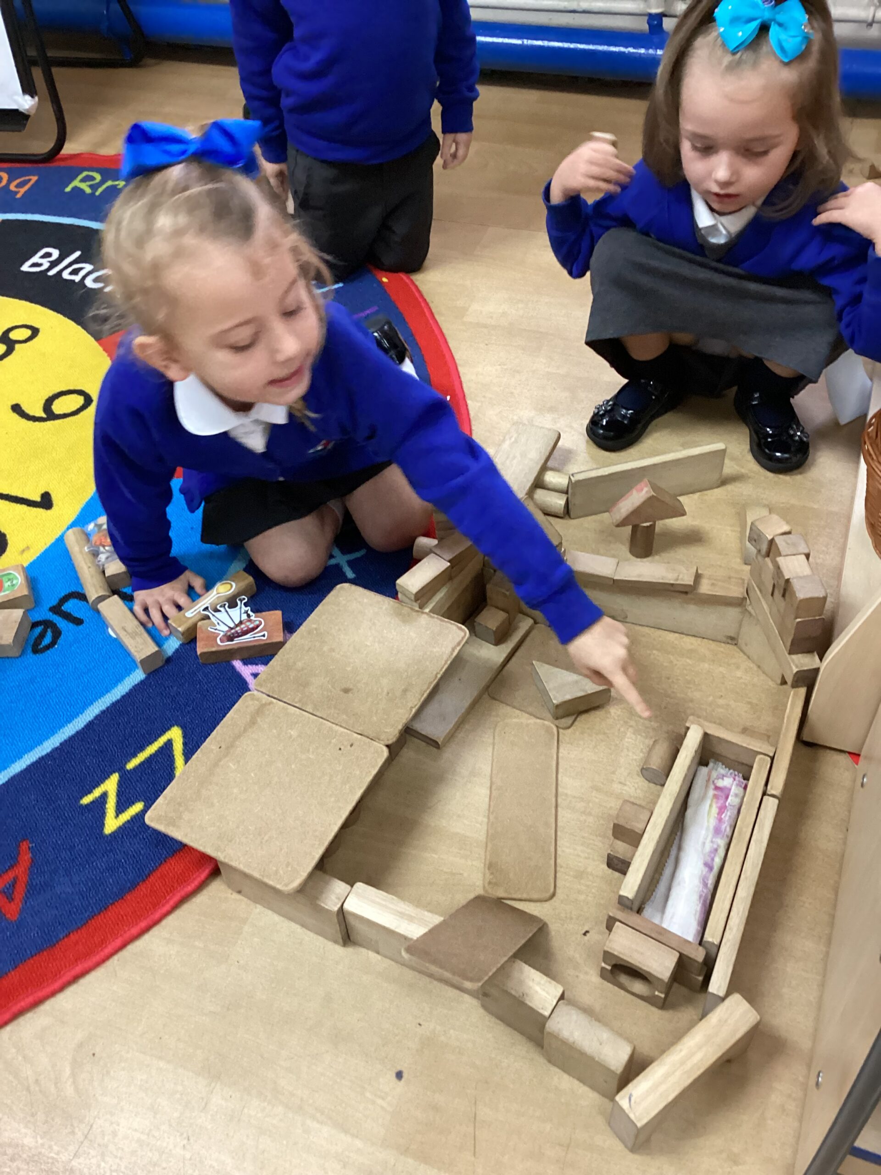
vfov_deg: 58.4
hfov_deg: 45.4
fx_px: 1052
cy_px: 588
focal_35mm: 31
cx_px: 440
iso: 320
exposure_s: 1/33
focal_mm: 3.3
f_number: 2.4
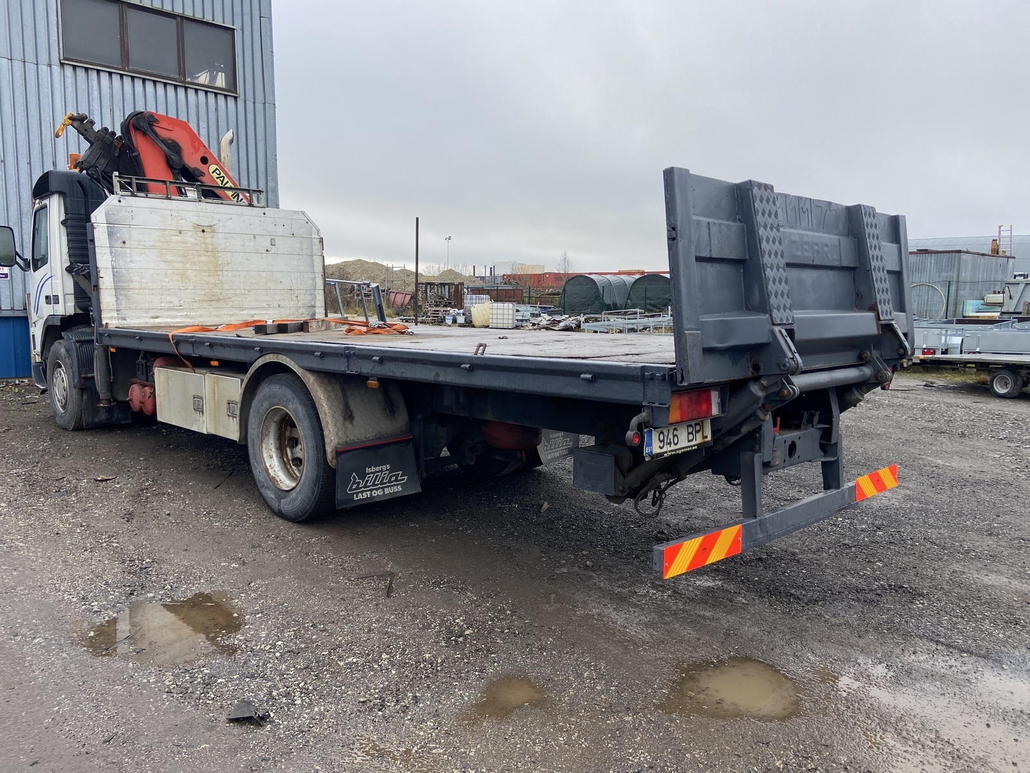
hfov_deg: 67.3
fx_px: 774
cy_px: 386
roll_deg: -0.5
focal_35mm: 26
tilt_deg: -7.4
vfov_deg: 53.1
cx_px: 515
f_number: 1.8
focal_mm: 4.25
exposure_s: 1/143
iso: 32
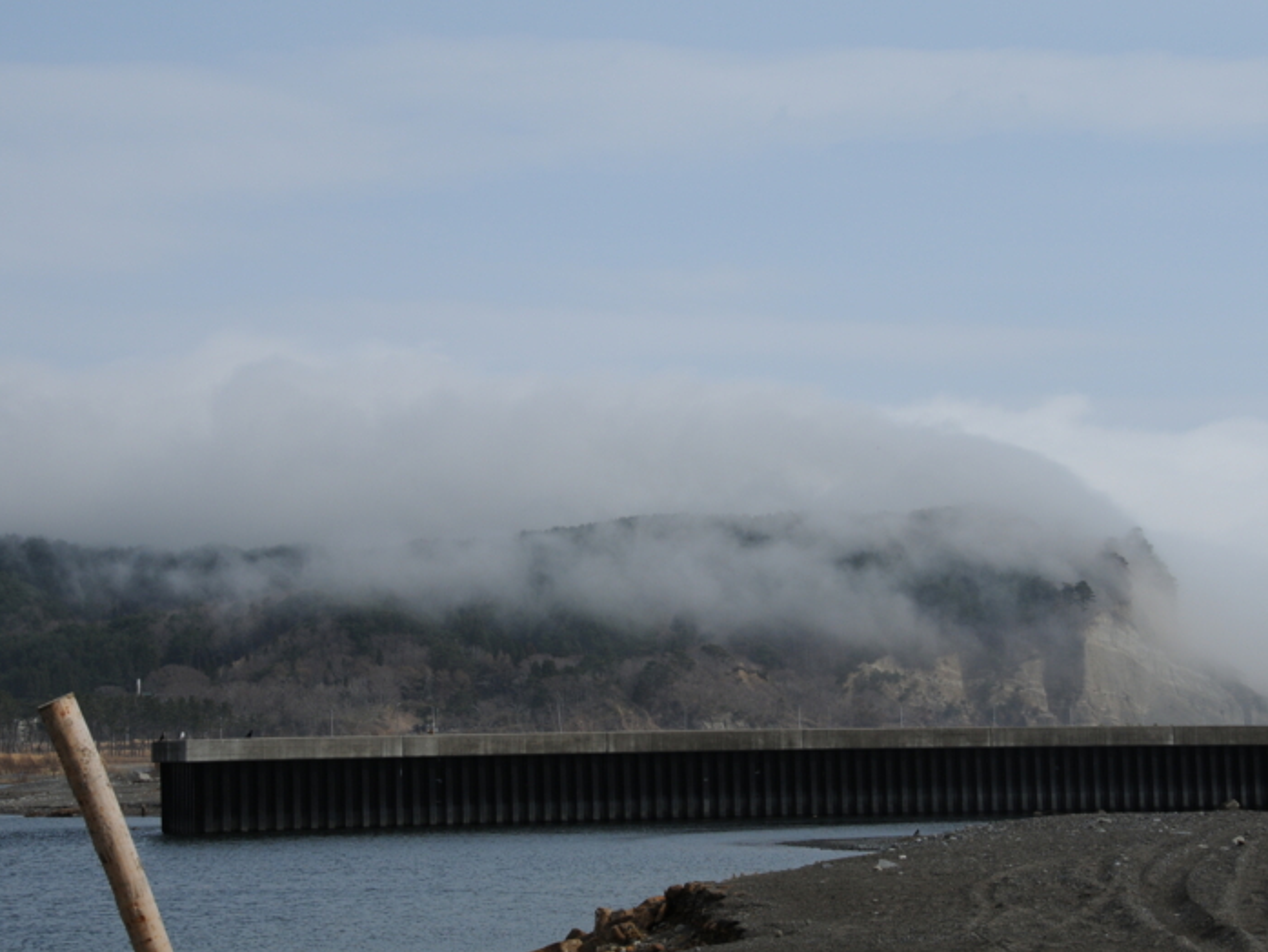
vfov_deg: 19.4
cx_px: 646
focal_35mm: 76
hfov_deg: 25.7
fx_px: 2784
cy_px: 478
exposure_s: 1/2500
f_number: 8
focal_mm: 46
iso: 400
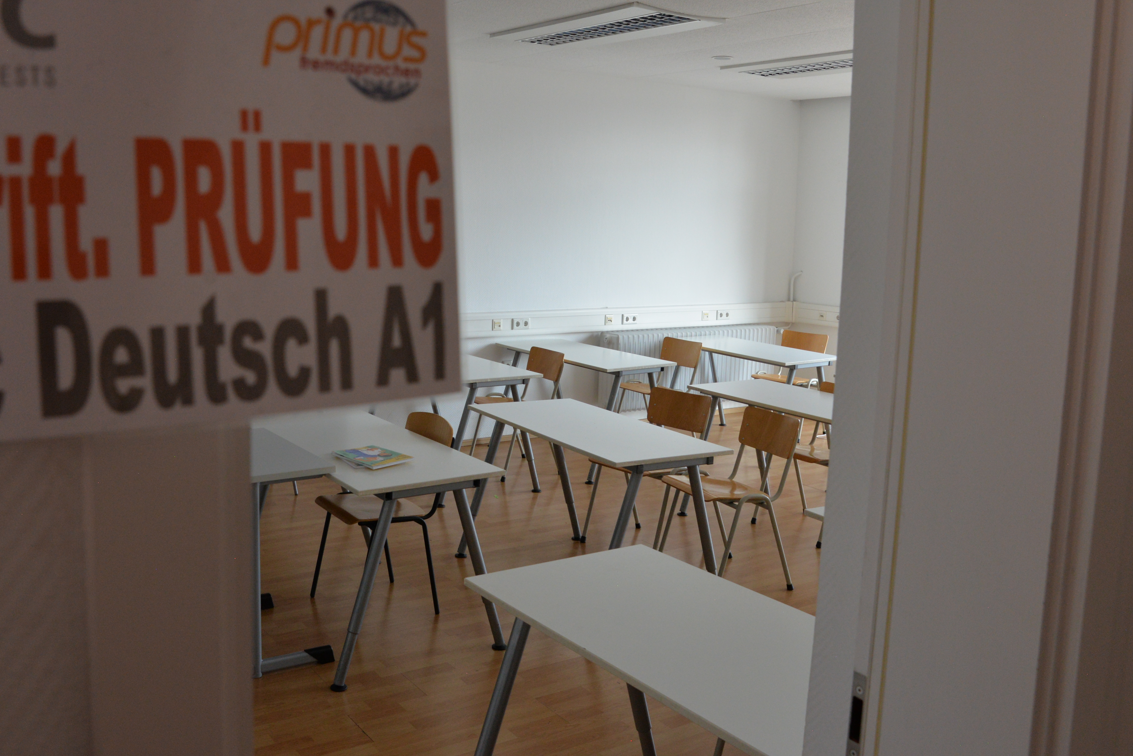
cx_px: 430
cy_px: 299
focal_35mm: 31
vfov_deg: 42.1
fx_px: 976
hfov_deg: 59.5
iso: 1250
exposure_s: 1/160
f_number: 6.3
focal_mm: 24
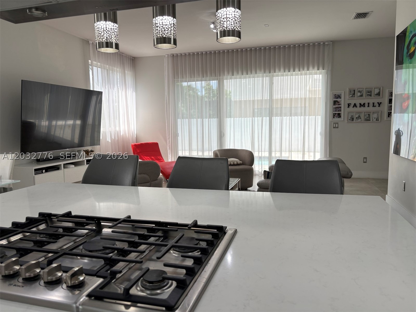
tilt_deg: -6.1
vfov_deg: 53.0
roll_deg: +1.5
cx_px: 208
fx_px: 312
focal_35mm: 26
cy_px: 156
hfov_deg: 67.3
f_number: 1.6
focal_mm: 5.96
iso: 32
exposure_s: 1/133
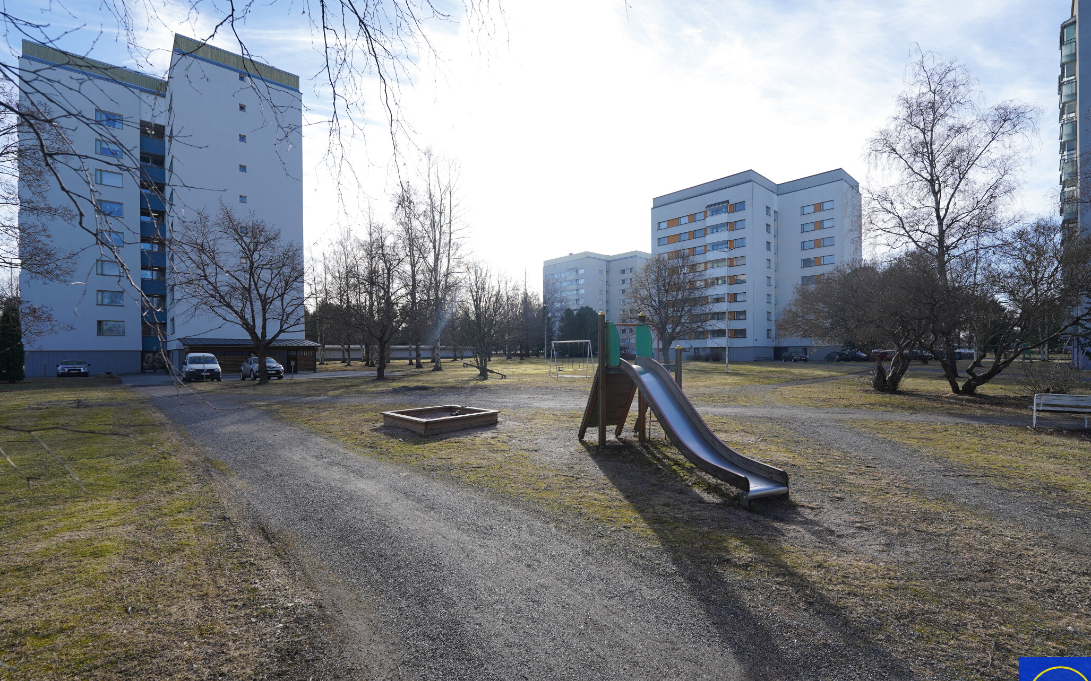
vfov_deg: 74.7
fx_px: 446
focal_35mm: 15
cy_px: 360
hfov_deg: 101.4
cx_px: 529
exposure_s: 1/320
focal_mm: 14
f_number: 5.6
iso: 100
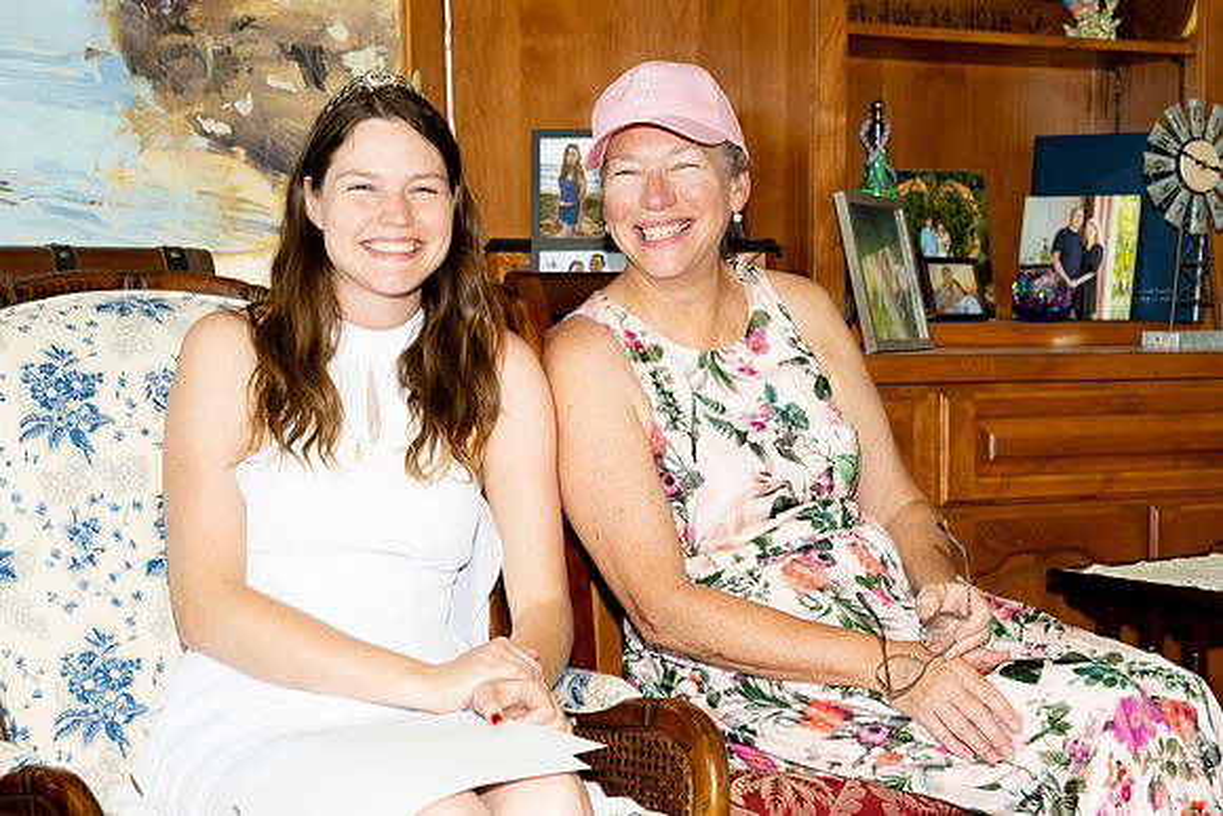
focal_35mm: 63
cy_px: 408
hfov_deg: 31.8
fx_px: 2150
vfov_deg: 21.5
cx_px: 611
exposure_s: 1/100
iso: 640
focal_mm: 59
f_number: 6.3
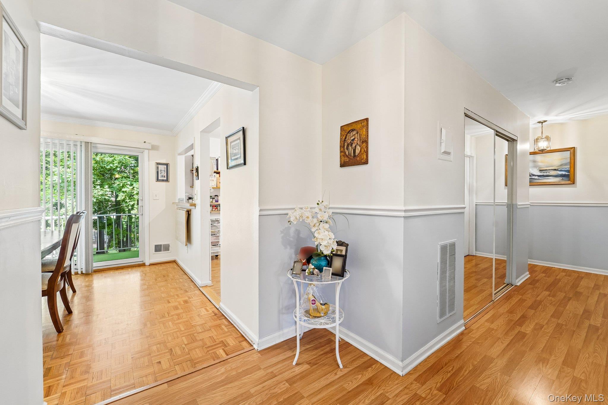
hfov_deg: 104.3
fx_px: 236
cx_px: 304
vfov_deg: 81.2
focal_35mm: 14
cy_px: 202
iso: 400
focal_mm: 14
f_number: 8
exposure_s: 1/6
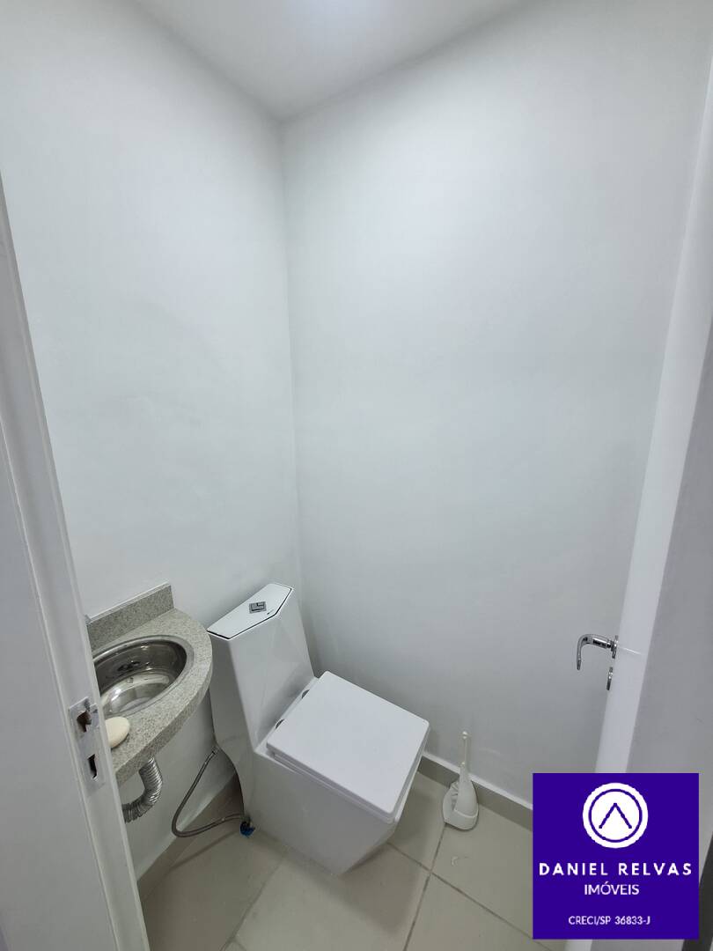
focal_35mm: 13
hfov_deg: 89.9
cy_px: 476
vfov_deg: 106.2
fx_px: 357
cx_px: 356
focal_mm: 1.74
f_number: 2.2
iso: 50
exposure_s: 1/40
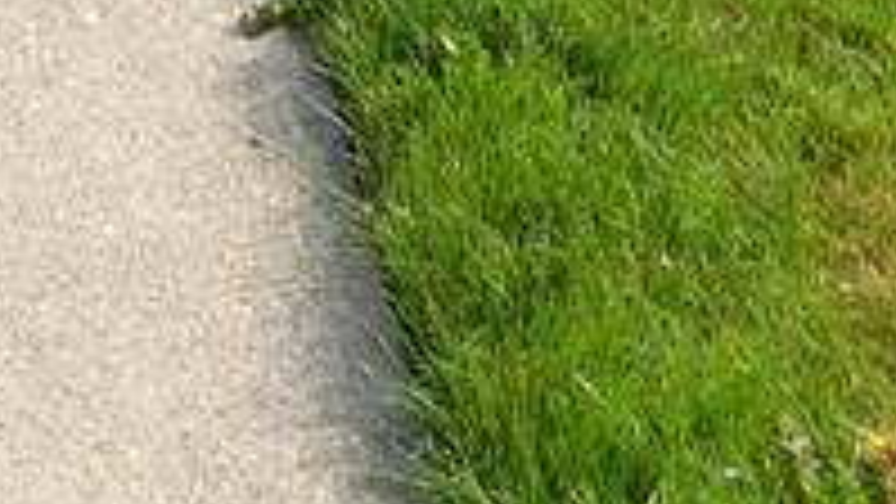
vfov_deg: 7.7
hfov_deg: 15.8
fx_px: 3065
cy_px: -1206
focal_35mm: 129
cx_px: -284
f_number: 3
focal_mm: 4
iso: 125
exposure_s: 1/800
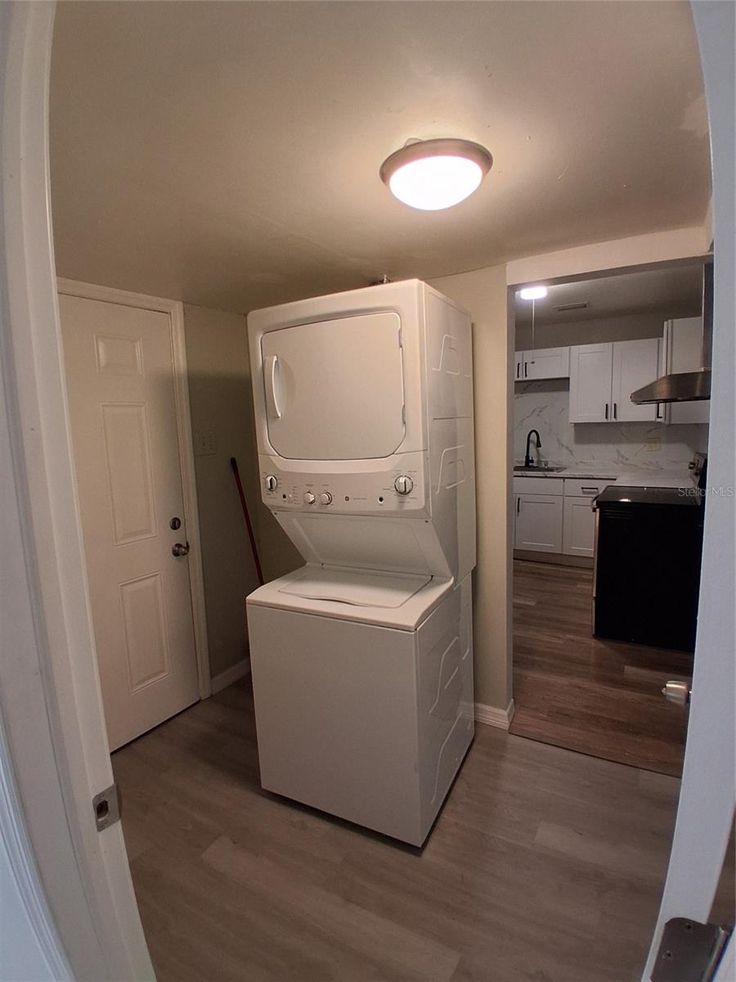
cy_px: 491
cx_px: 368
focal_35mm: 17
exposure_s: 1/40
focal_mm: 1.4
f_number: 2.2
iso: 200
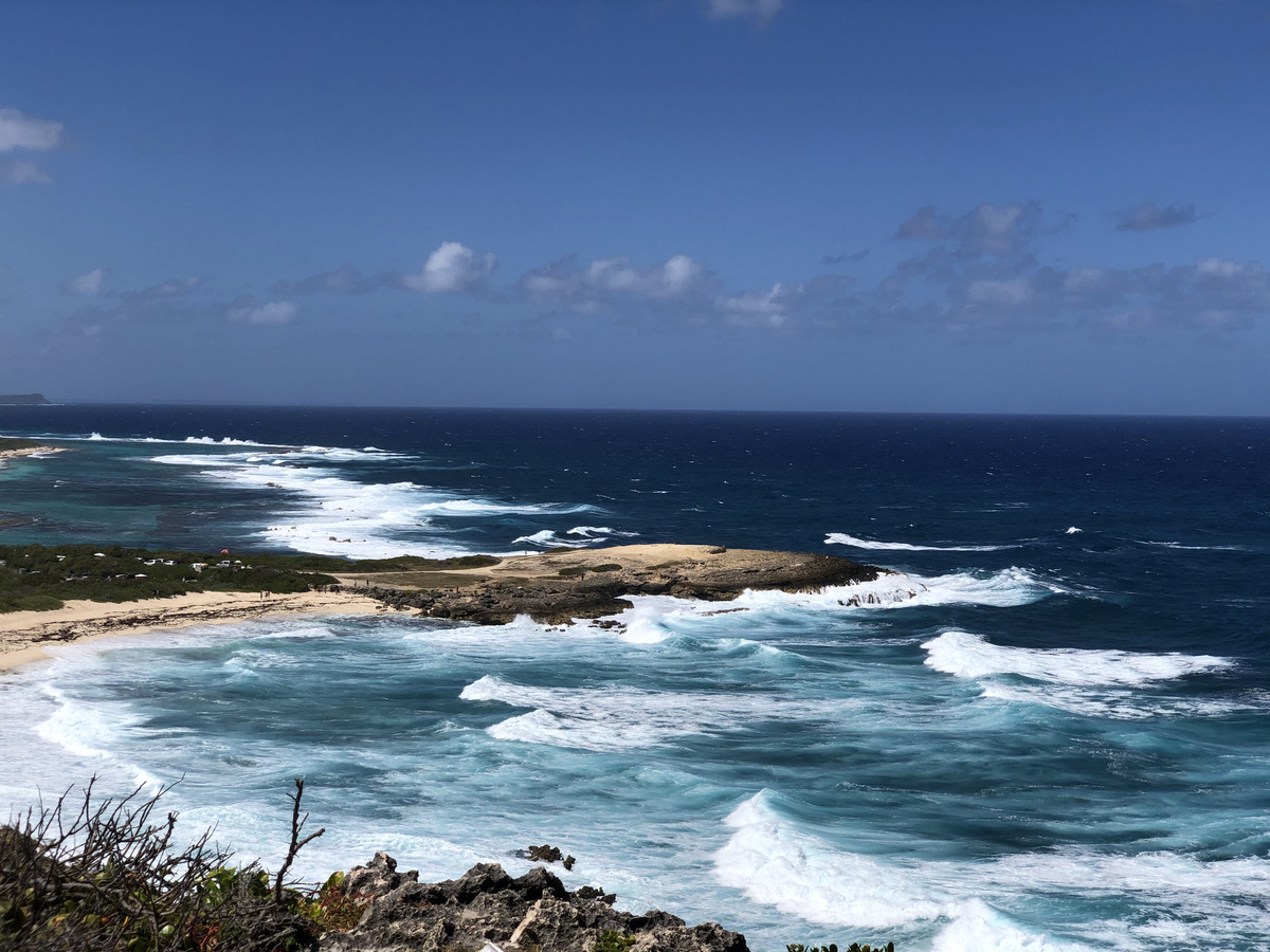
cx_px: 635
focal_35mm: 52
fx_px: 1908
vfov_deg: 28.0
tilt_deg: -1.5
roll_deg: +0.1
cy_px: 476
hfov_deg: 36.8
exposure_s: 1/2288
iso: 16
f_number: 2.4
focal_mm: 6
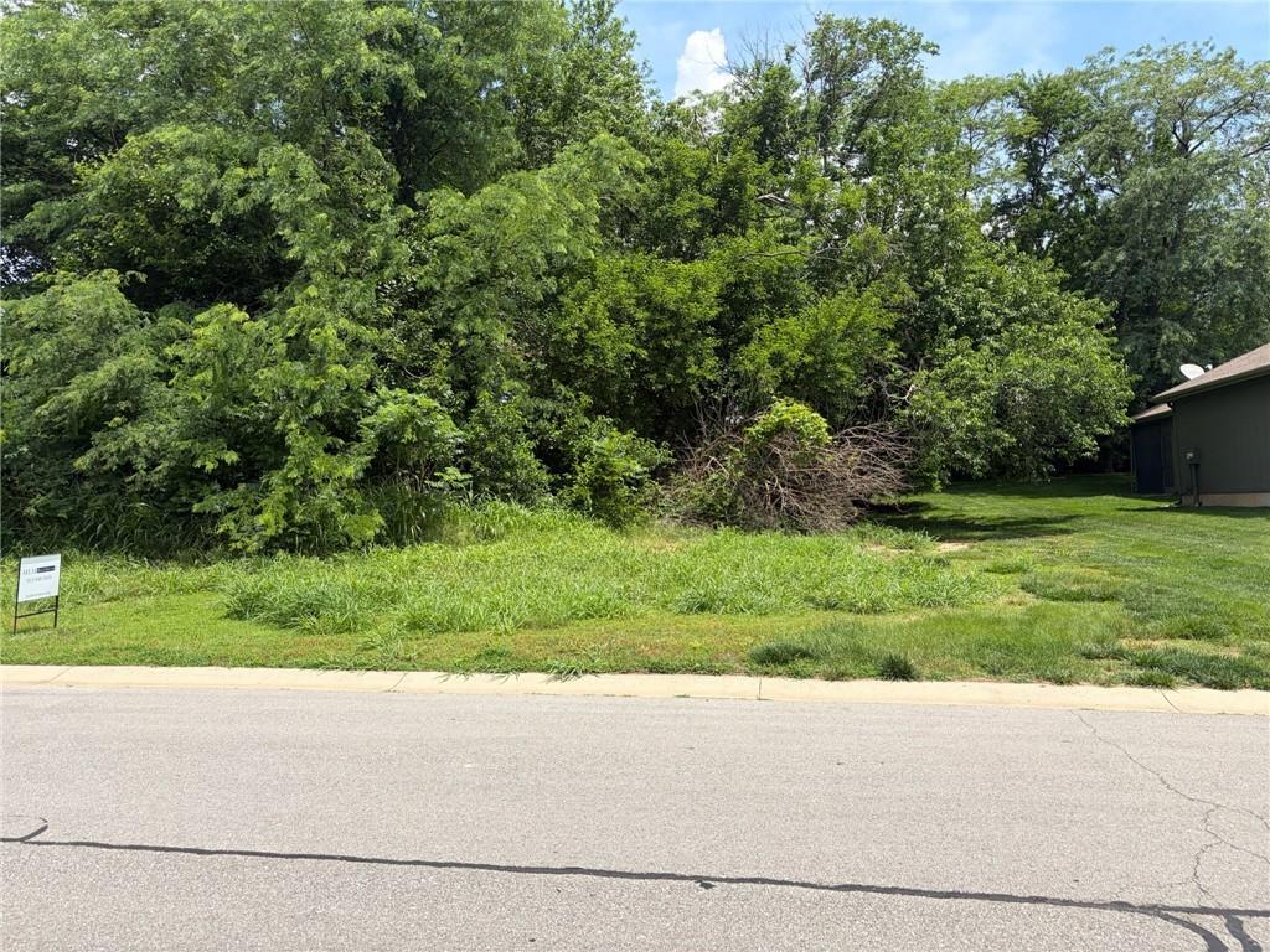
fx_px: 954
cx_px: 635
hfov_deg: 67.3
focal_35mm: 26
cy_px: 476
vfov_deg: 53.1
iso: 50
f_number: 1.6
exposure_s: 1/2208
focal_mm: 5.96
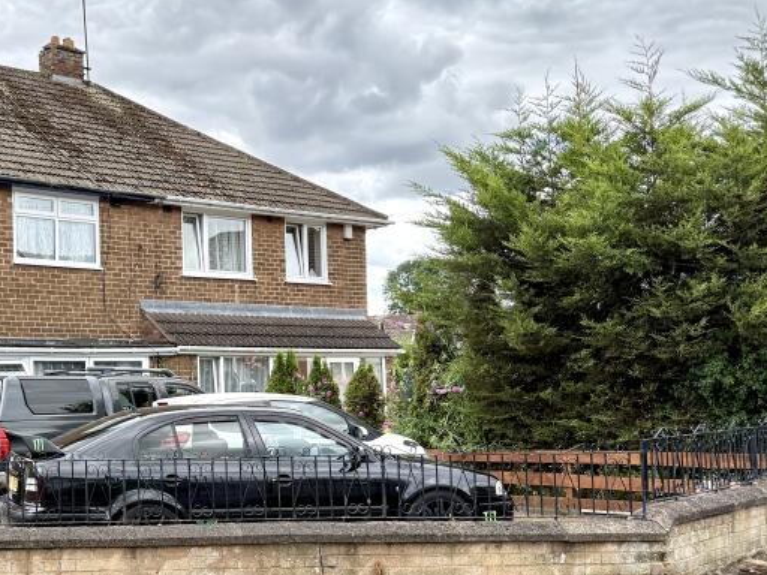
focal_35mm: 48
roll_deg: +1.4
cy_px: 344
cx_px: 15
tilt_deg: +2.7
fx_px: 1064
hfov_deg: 36.1
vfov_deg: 30.2
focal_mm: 6.76
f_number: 1.78
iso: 100
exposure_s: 1/1211
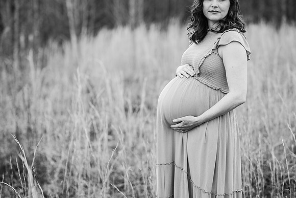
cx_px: 148
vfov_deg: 16.1
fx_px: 699
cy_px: 99
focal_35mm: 85
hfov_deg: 23.9
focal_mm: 85
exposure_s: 1/400
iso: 160
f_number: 2.5
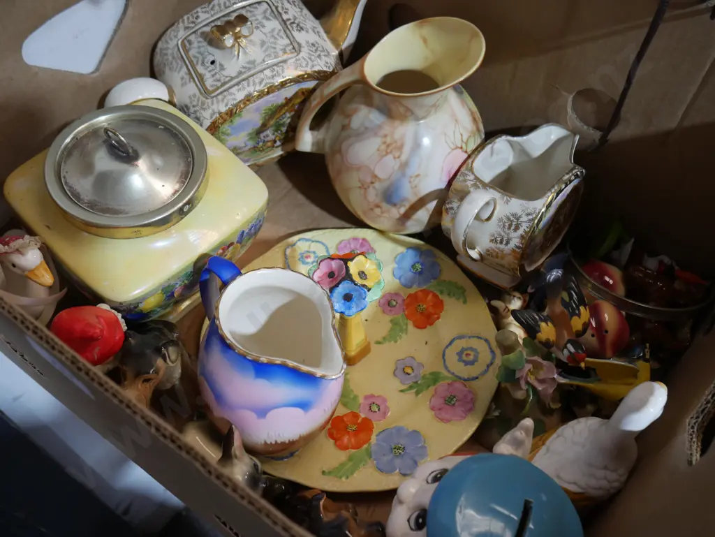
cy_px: 268
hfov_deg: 56.8
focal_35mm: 32
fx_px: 661
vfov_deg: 44.2
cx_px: 358
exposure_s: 1/60
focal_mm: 16
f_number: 3.6
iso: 800
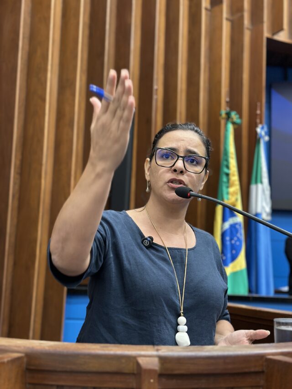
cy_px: 194
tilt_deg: +9.1
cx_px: 146
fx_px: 540
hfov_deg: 30.3
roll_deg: -2.5
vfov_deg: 39.7
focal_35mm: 48
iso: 250
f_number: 1.78
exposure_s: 1/60
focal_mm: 6.86
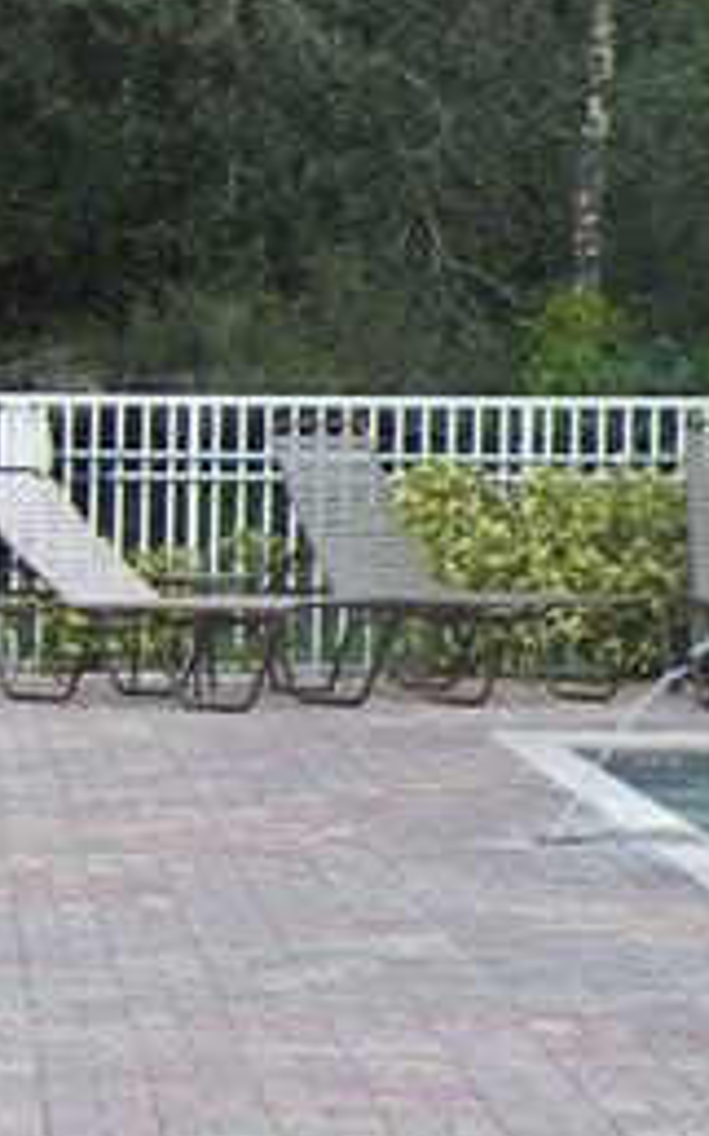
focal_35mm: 177
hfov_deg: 7.1
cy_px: 608
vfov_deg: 11.8
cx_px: -722
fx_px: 5478
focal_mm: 7.4
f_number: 3.2
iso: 200
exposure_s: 1/59.8
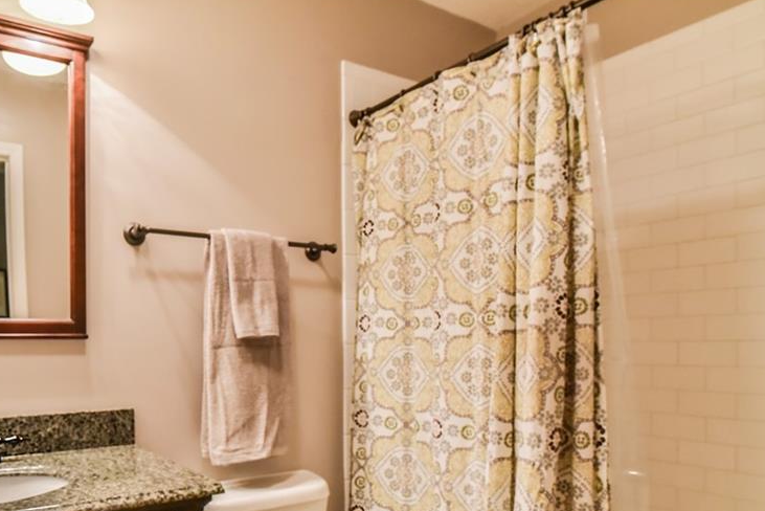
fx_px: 595
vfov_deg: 45.6
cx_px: 254
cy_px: 348
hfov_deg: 63.8
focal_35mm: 28
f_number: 8
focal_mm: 20
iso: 4000
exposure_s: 1/60
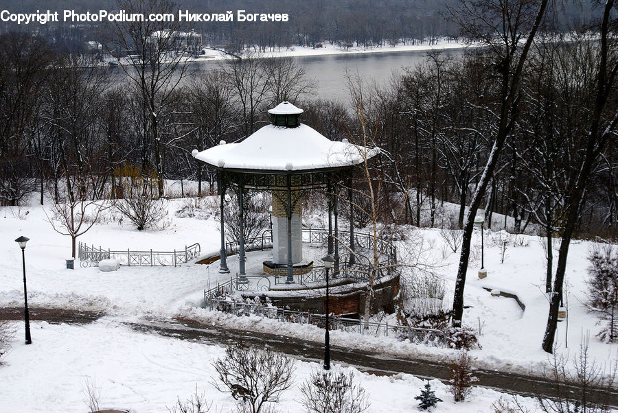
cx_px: 309
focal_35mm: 75
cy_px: 206
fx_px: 1289
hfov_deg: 27.0
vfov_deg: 18.2
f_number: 7.1
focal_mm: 50
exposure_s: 1/125
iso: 100
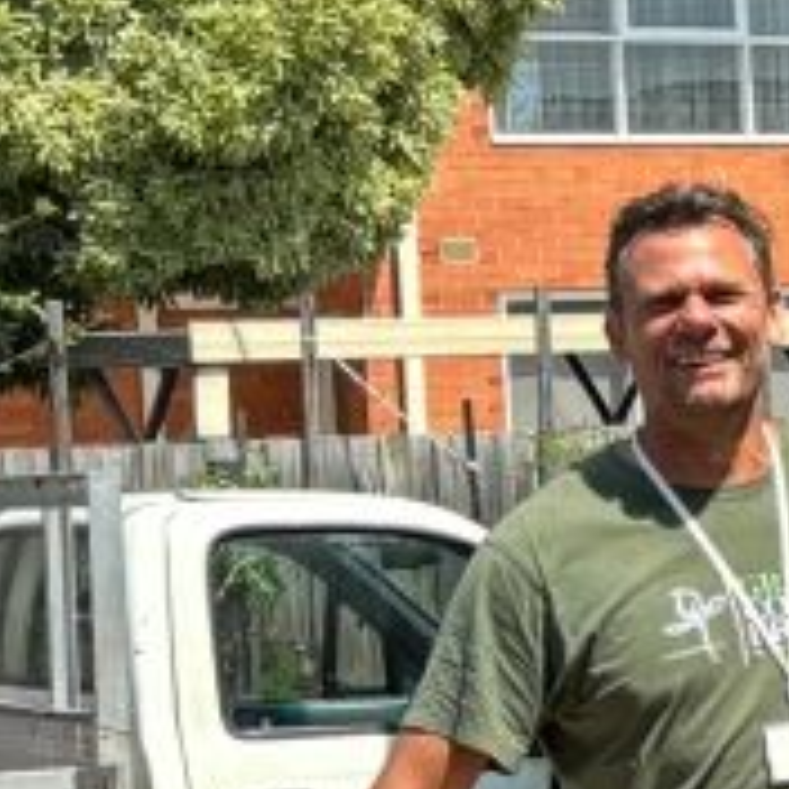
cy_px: 569
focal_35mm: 157
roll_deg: +1.4
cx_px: 2107
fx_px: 4049
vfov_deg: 11.1
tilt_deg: -2.0
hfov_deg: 9.5
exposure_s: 1/1205
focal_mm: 5.96
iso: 50
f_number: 1.6
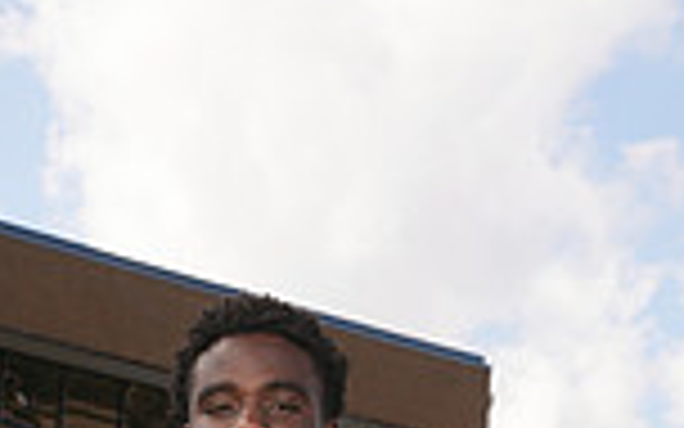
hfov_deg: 13.6
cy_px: 1005
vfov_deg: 7.9
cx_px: 302
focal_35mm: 154
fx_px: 2871
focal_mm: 51
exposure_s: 1/200
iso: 100
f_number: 8
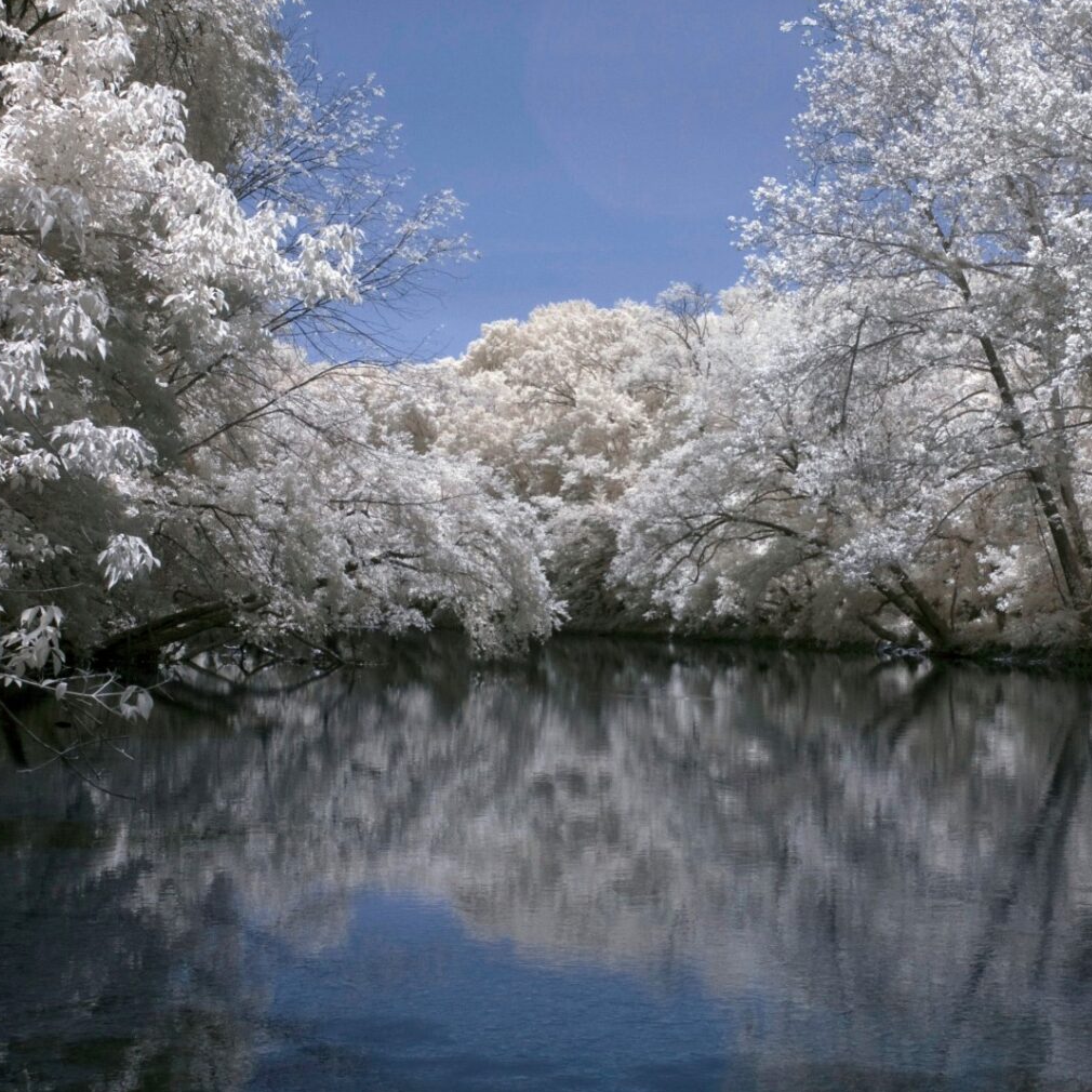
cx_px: 683
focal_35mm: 62
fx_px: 2213
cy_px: 543
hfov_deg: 27.6
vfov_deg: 27.7
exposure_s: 1/400
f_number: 10
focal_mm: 32
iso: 200
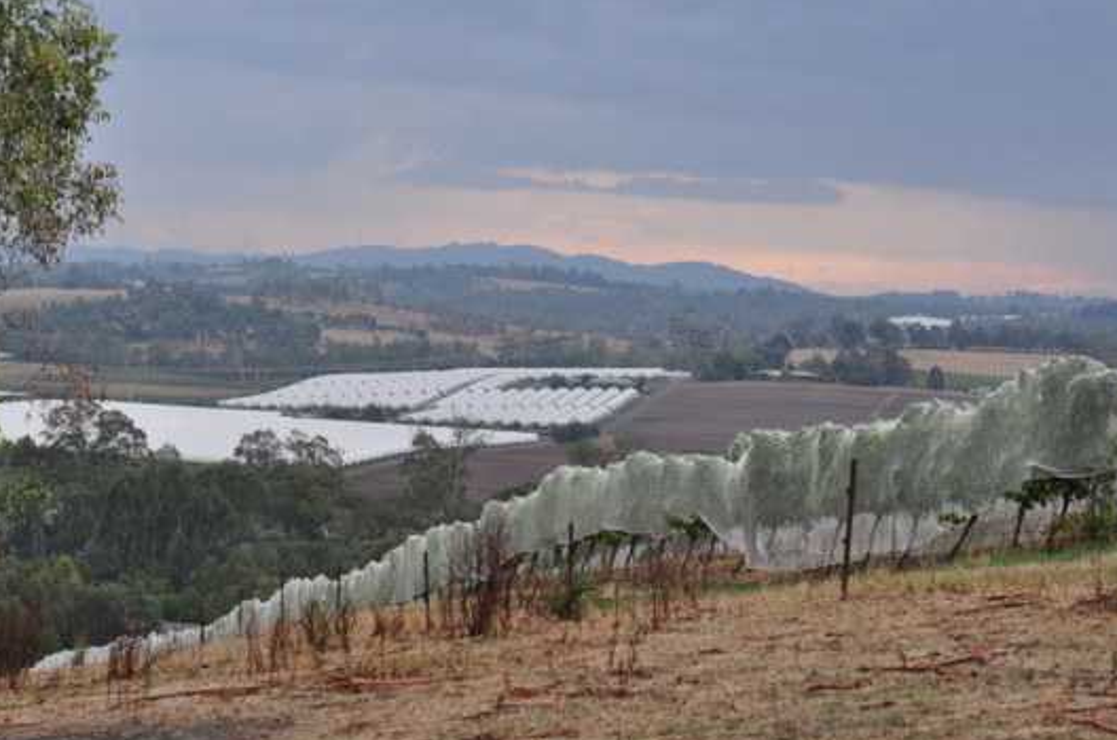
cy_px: 392
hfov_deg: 23.2
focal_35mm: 88
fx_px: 2725
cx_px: 510
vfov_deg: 15.5
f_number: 5
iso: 400
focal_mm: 50
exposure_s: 1/100
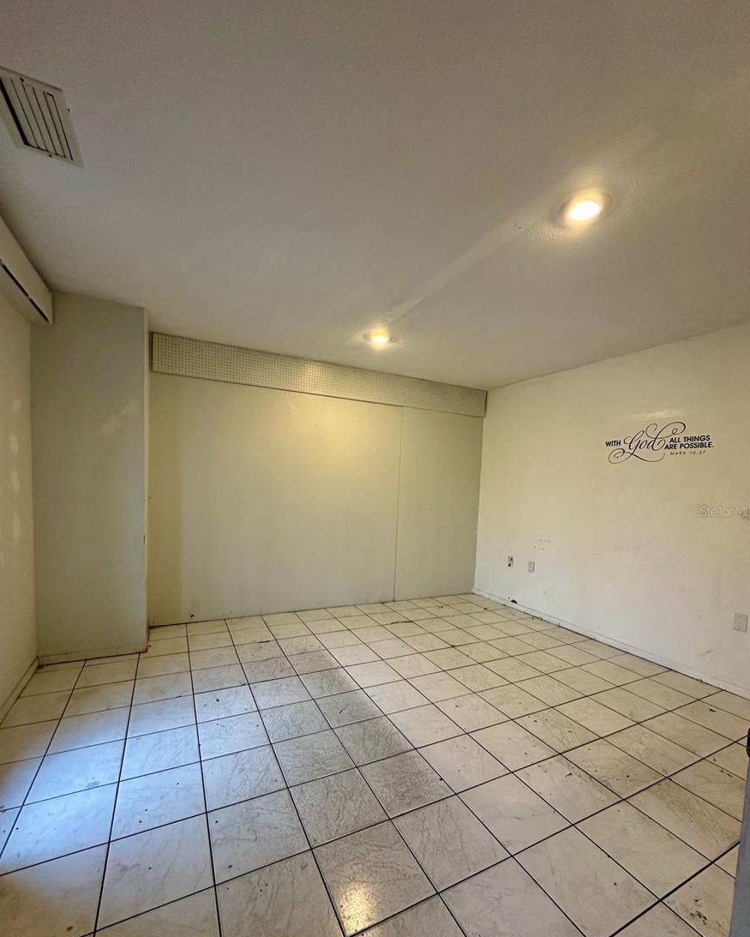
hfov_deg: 84.1
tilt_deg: -3.3
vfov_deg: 96.5
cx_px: 375
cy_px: 511
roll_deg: -2.6
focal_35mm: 15
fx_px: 416
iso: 200
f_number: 2.2
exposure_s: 1/60
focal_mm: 2.22
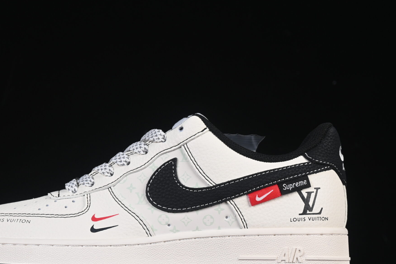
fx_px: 1210
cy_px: 167
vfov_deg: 12.4
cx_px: 152
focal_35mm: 110
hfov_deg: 18.6
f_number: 8
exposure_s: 1/80
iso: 160
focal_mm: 50
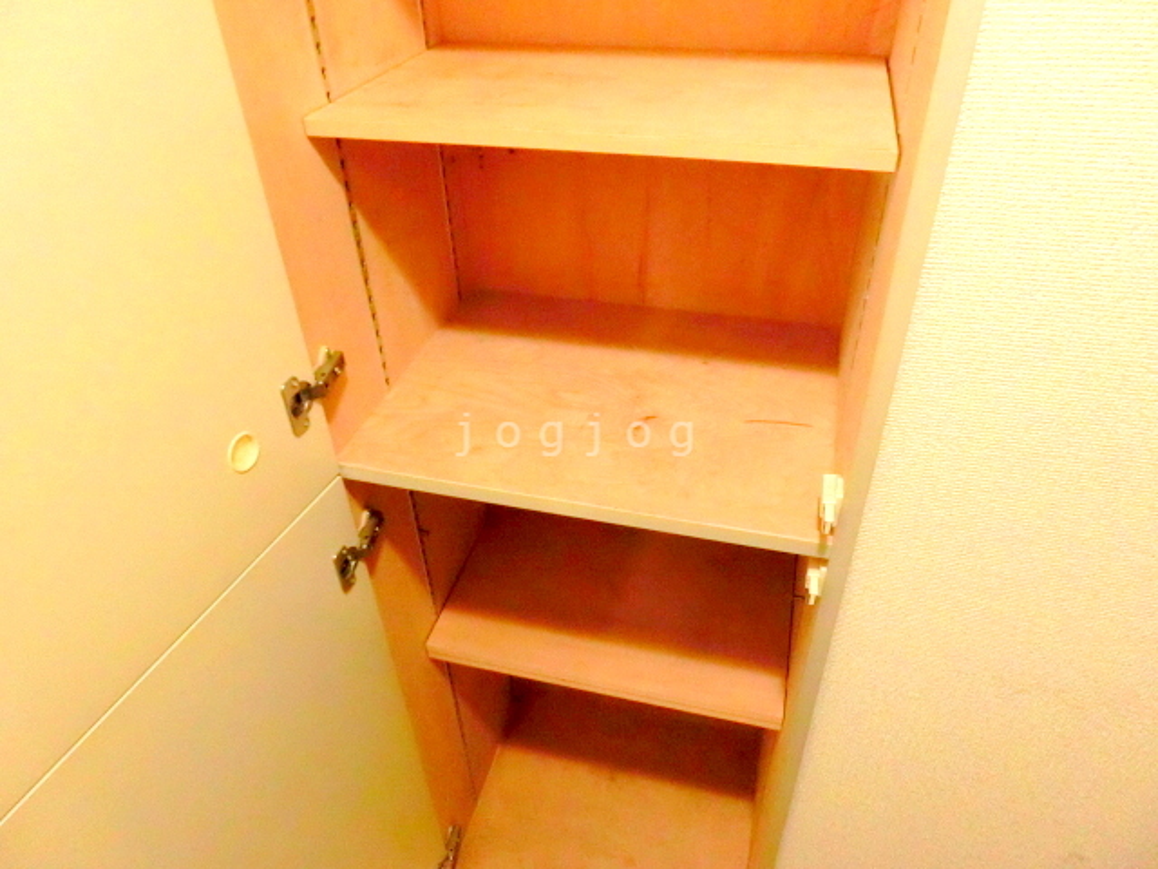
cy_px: 434
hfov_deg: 71.6
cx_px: 579
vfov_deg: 56.8
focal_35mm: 24
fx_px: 803
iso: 1250
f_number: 3
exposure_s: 1/30
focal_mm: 4.24
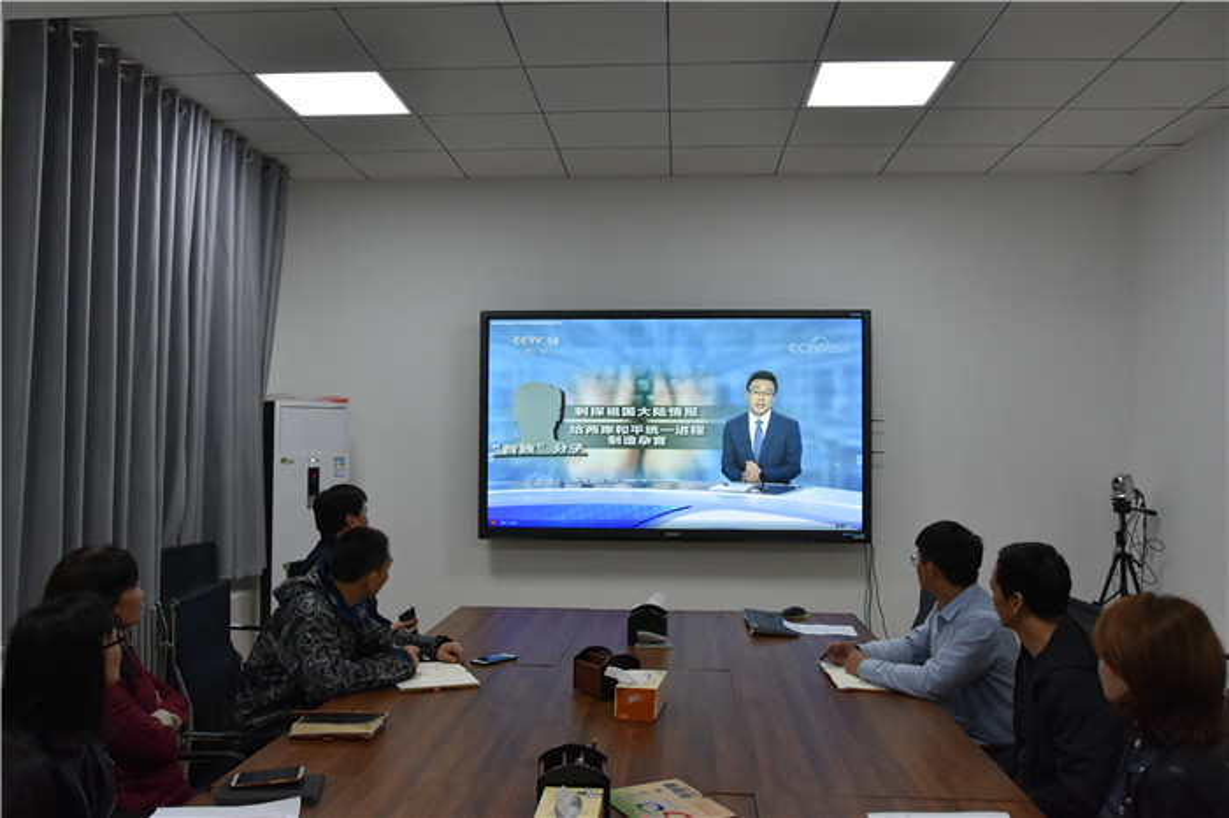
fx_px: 1024
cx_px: 614
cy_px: 409
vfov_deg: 43.6
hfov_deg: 62.0
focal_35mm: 30
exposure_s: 1/100
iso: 800
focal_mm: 20
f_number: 5
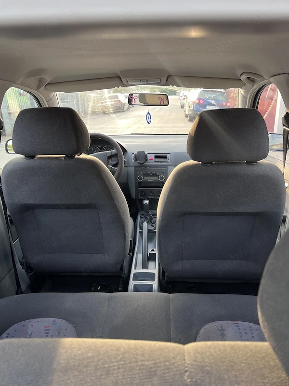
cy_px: 193
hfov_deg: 53.1
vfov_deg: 67.3
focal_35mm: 26
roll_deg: +1.2
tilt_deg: -18.7
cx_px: 144
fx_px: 289
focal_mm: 5.7
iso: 100
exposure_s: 1/121
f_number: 1.5
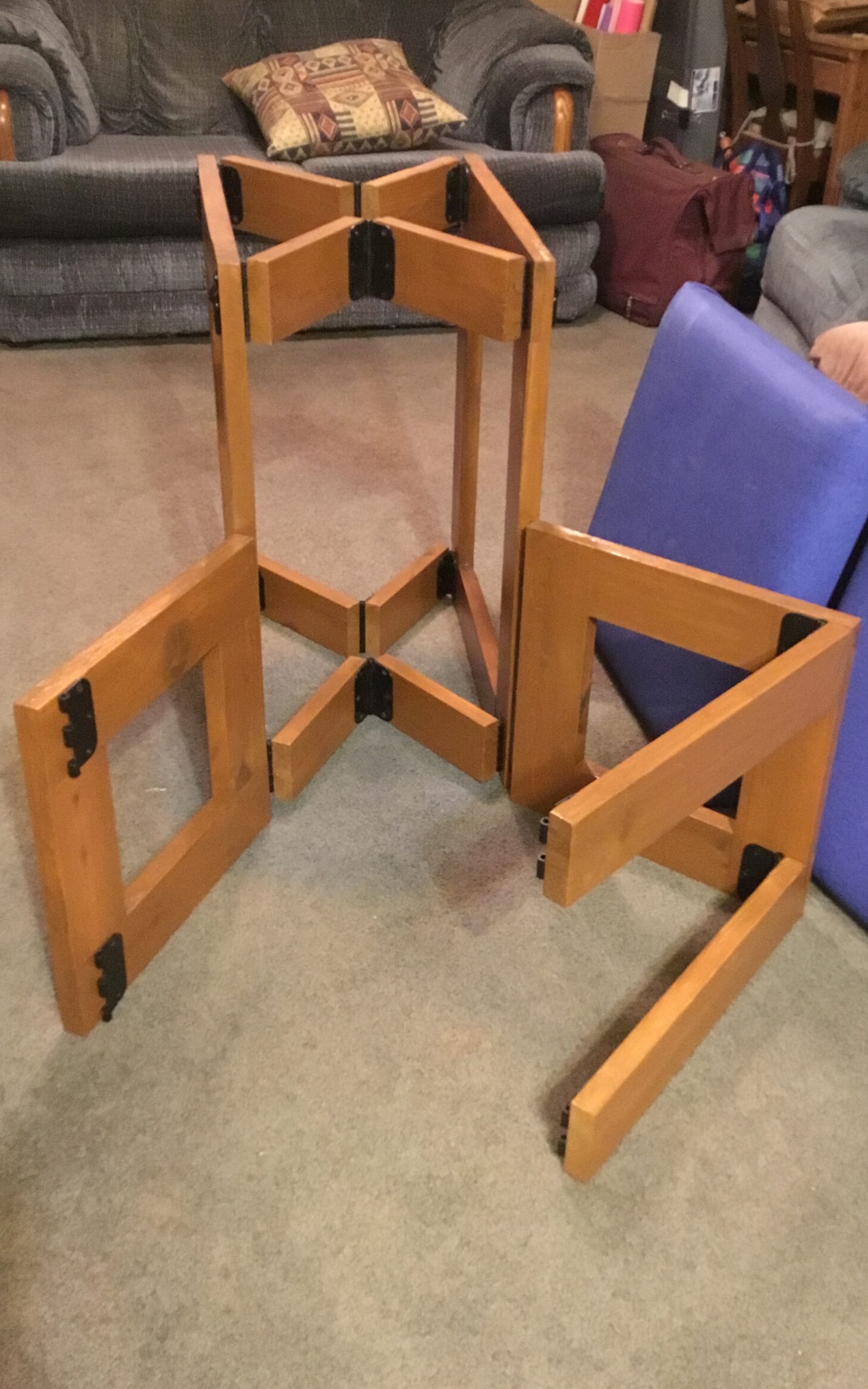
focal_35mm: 36
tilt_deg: -30.3
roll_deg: -2.1
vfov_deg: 54.0
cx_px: 471
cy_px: 644
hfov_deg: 35.3
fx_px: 1363
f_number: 2.4
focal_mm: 3.3
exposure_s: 1/15
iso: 800
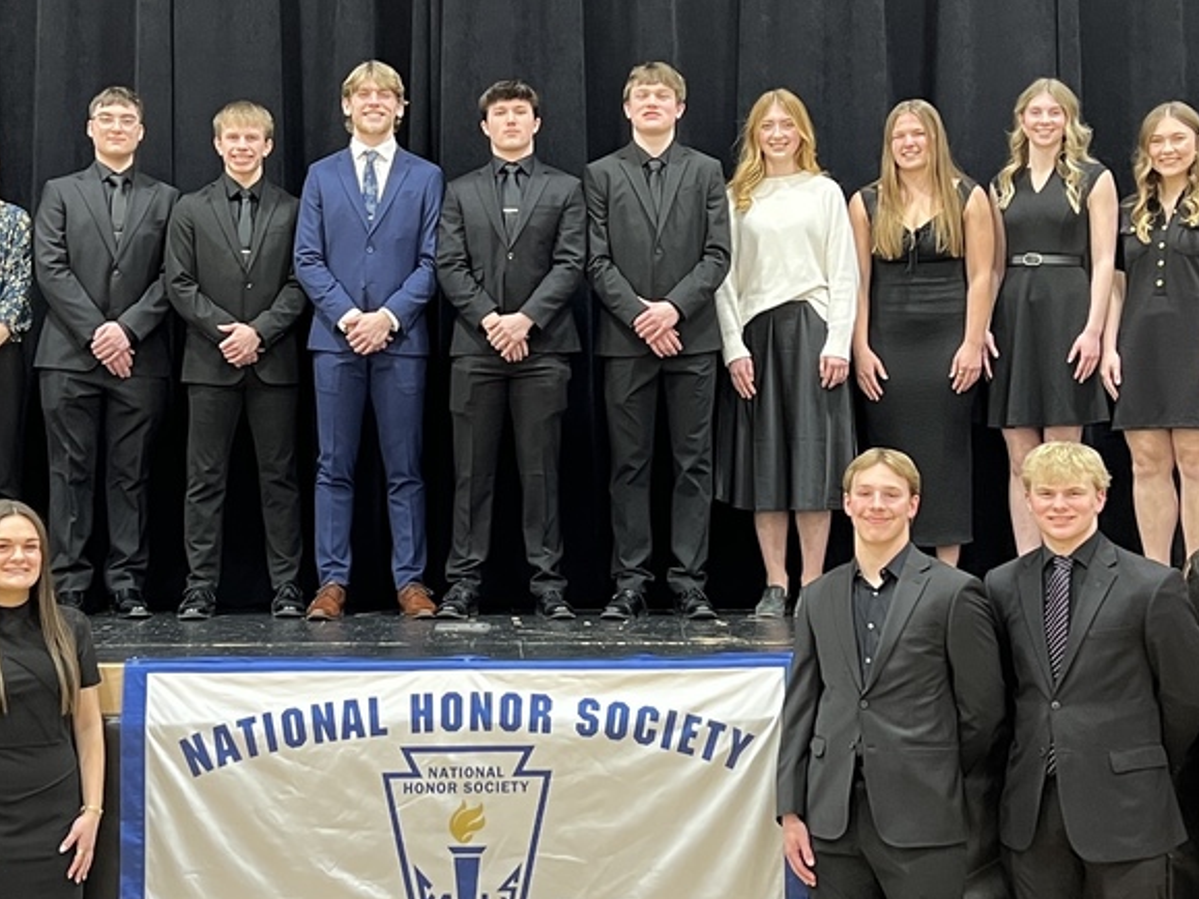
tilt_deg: -0.1
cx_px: 456
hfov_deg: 41.0
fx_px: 1593
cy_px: 458
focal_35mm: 46
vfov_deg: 31.5
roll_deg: +0.0
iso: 200
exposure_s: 1/60
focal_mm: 5.7
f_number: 1.5
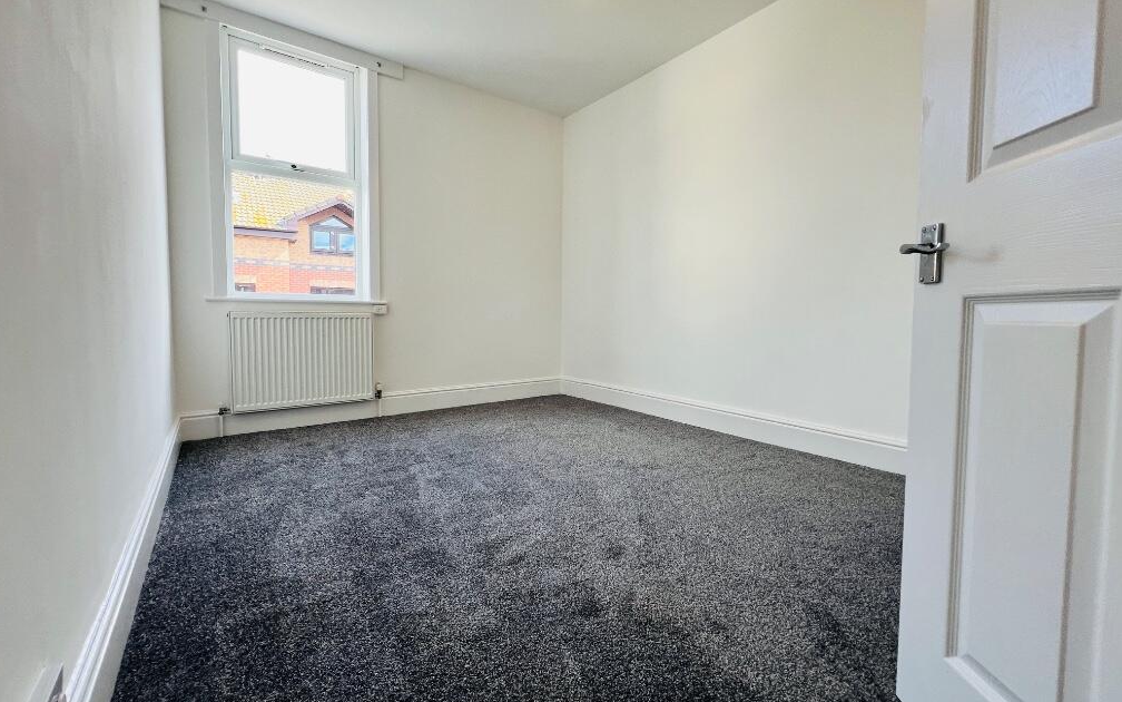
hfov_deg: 105.3
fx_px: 428
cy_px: 338
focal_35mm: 14
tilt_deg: -4.3
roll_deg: -2.0
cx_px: 557
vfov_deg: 78.6
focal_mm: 1.57
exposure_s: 1/99
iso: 50
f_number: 1.8
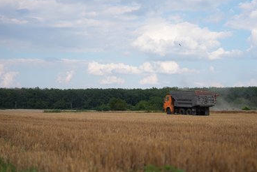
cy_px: 89
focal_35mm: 76
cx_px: 133
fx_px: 543
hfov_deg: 26.6
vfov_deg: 18.0
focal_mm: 70
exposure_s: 1/1600
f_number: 2.8
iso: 100
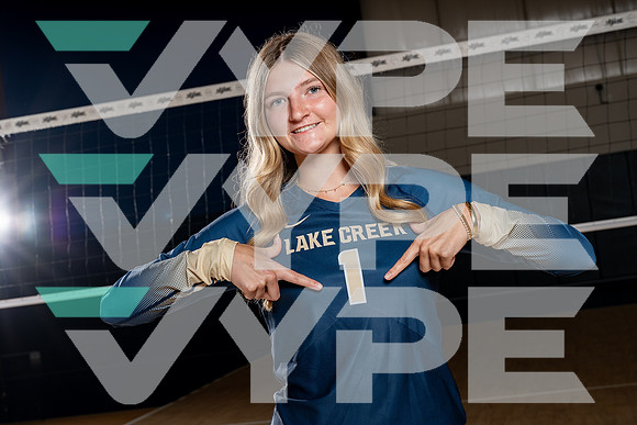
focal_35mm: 65
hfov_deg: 31.0
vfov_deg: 20.9
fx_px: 1150
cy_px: 212
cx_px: 318
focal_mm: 65
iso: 100
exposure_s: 1/250
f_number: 8
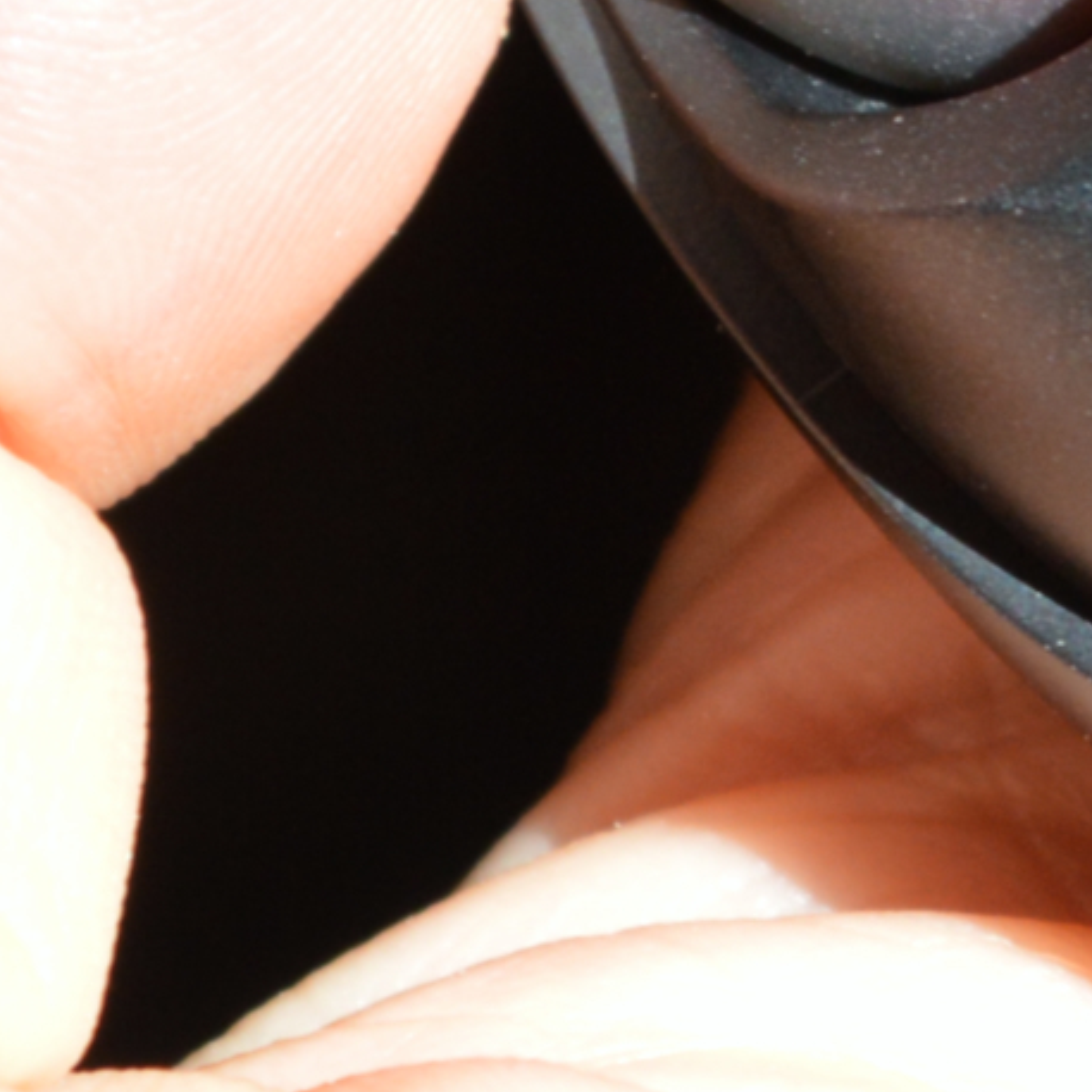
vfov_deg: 5.2
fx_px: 12029
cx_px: 1795
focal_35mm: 337
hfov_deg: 5.1
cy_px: -452
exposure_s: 1/100
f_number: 5.6
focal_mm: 55
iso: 400
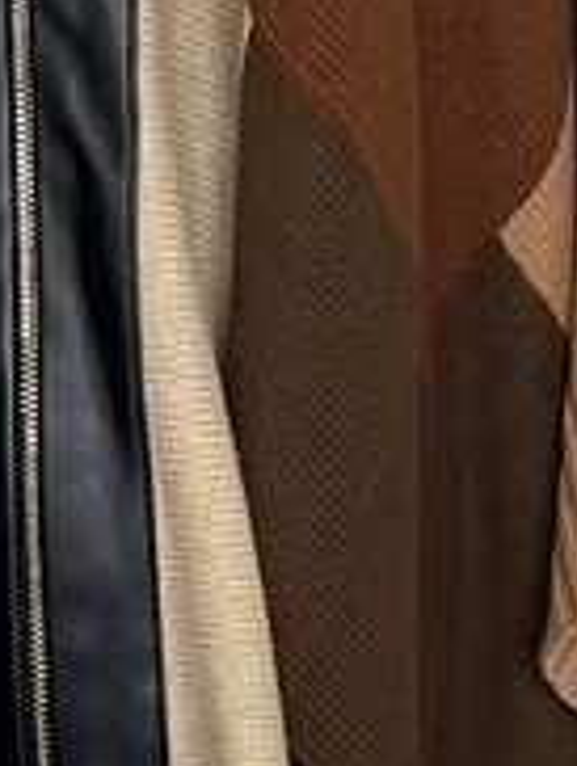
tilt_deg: -11.0
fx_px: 4213
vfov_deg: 10.4
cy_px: 293
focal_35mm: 190
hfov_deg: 7.8
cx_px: 59
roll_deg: -0.7
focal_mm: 5.1
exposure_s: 1/120
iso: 100
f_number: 1.6
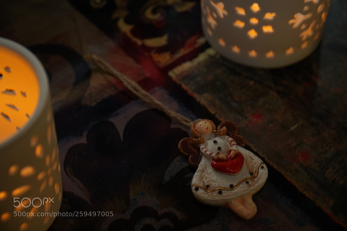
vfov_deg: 17.3
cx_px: 174
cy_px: 116
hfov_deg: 25.7
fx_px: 761
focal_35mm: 79
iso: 250
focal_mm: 53
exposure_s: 1/8
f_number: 4
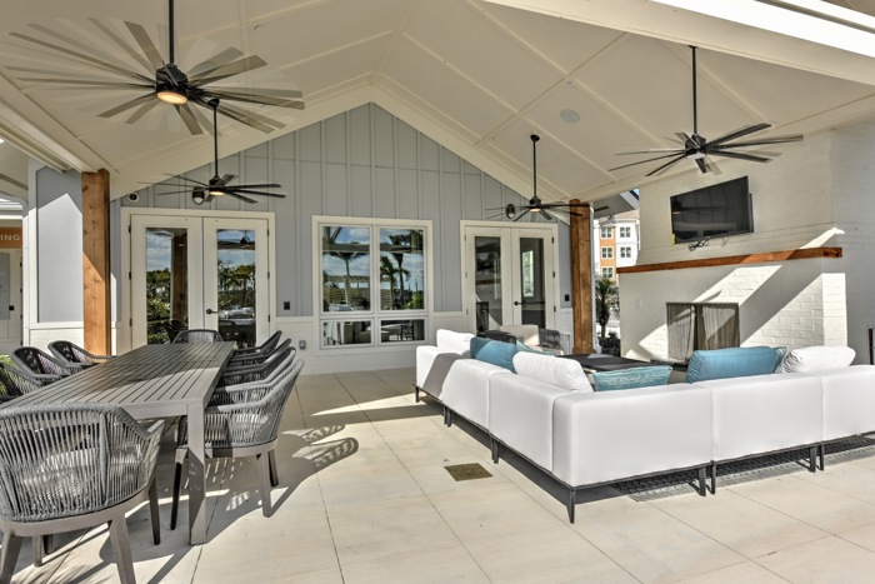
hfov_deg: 86.9
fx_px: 462
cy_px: 292
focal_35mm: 19
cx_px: 438
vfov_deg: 64.6
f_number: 8
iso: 400
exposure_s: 1/3200
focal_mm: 19
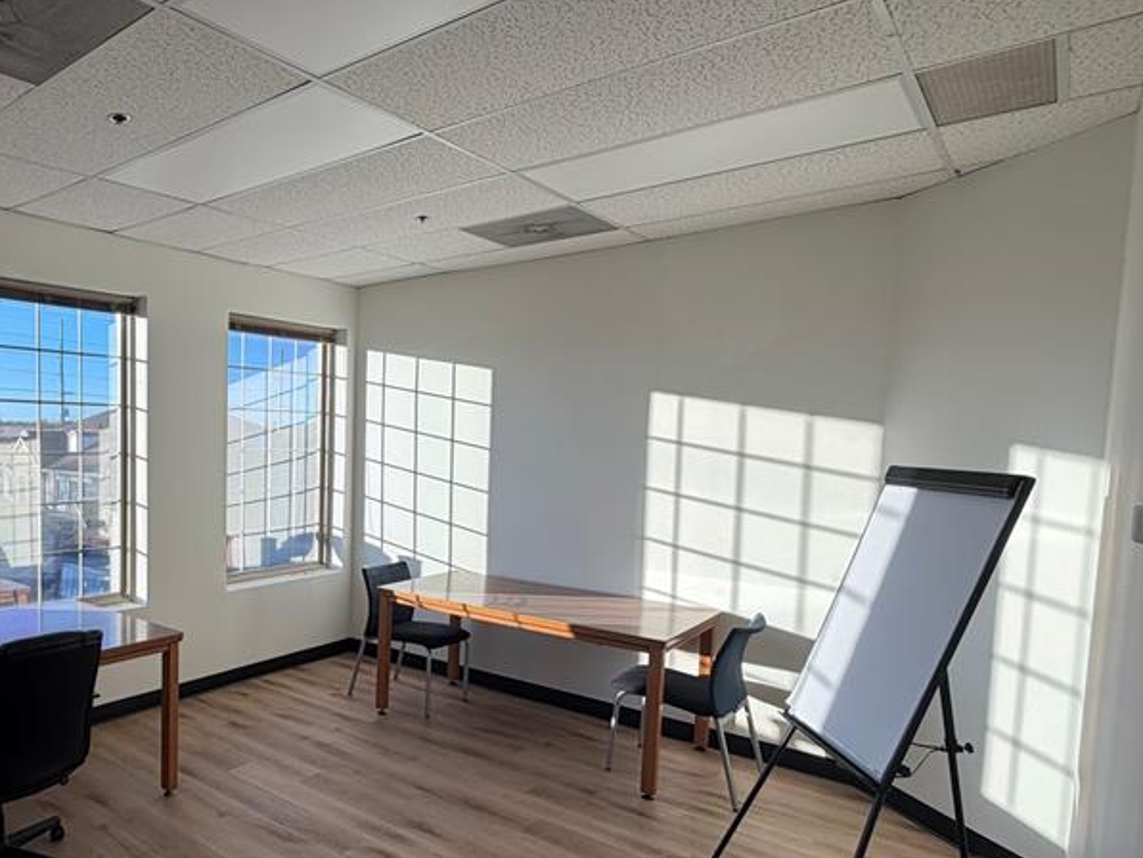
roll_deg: -0.4
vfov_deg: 56.6
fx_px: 793
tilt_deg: -5.2
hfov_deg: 64.6
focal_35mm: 24
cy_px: 494
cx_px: 213
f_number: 2.2
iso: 25
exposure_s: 1/120
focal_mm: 2.22
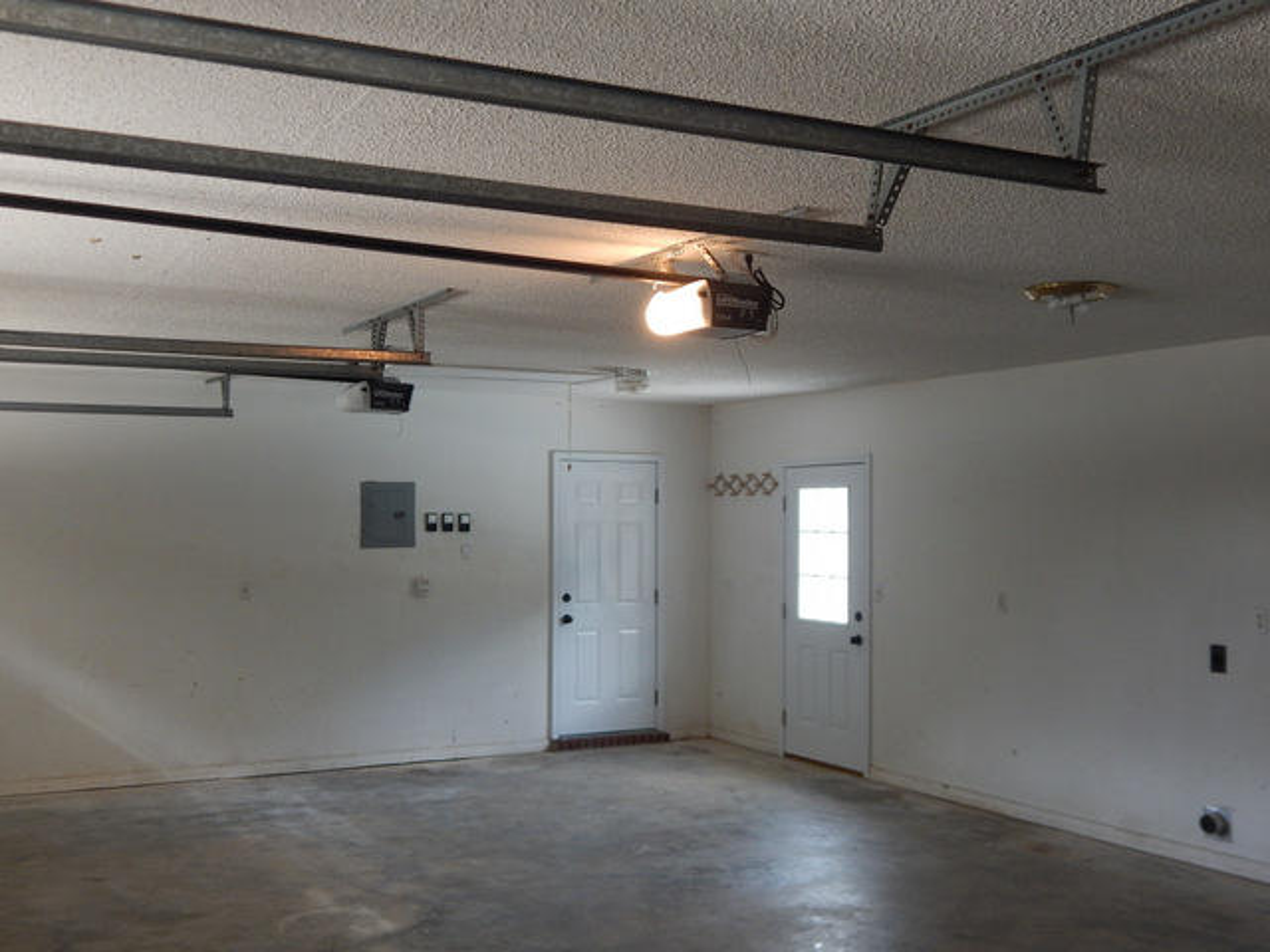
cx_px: 635
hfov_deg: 49.0
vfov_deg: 37.7
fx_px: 1394
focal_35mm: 38
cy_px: 476
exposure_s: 1/30
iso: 250
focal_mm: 6.8
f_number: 3.4
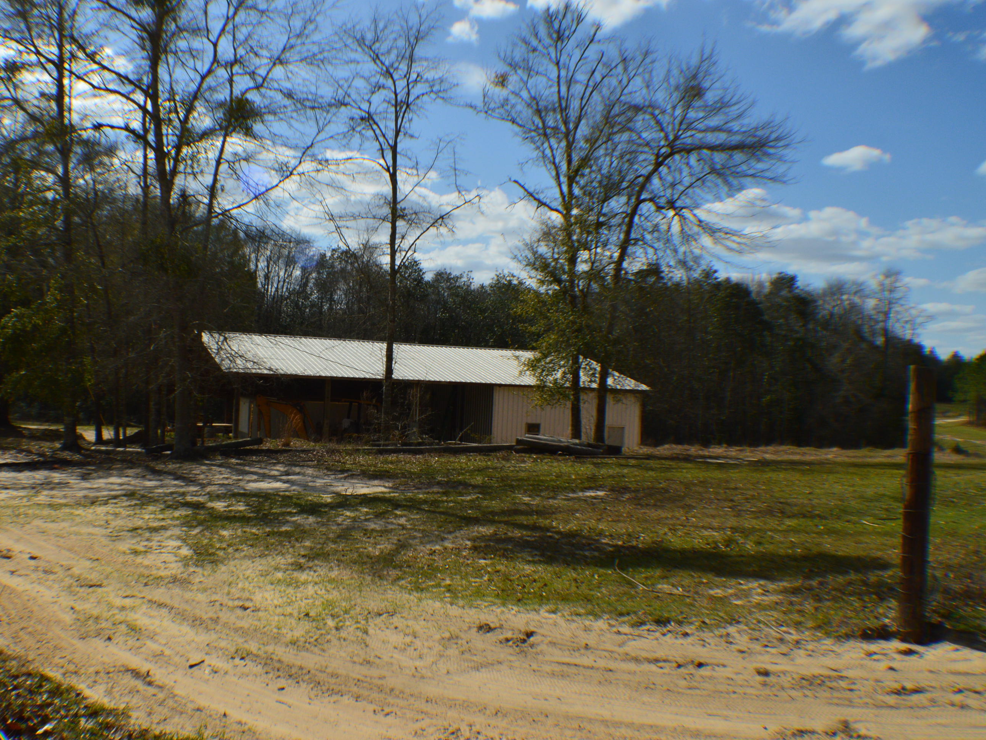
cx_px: 425
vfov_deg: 36.0
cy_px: 376
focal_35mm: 40
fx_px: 1139
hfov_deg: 46.7
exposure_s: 1/500
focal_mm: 24
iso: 360
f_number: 11
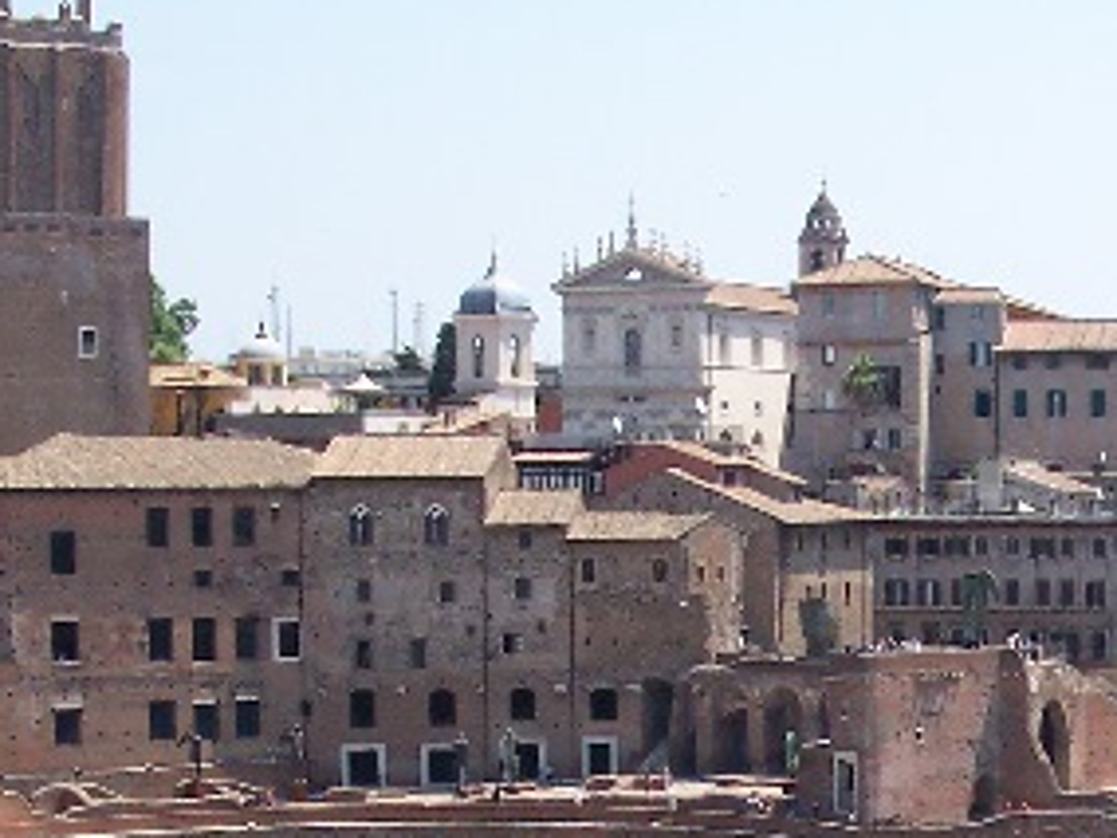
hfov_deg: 18.1
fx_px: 3453
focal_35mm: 107
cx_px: 1023
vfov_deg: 13.6
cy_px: 873
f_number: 4.8
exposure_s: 1/500
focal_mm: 8
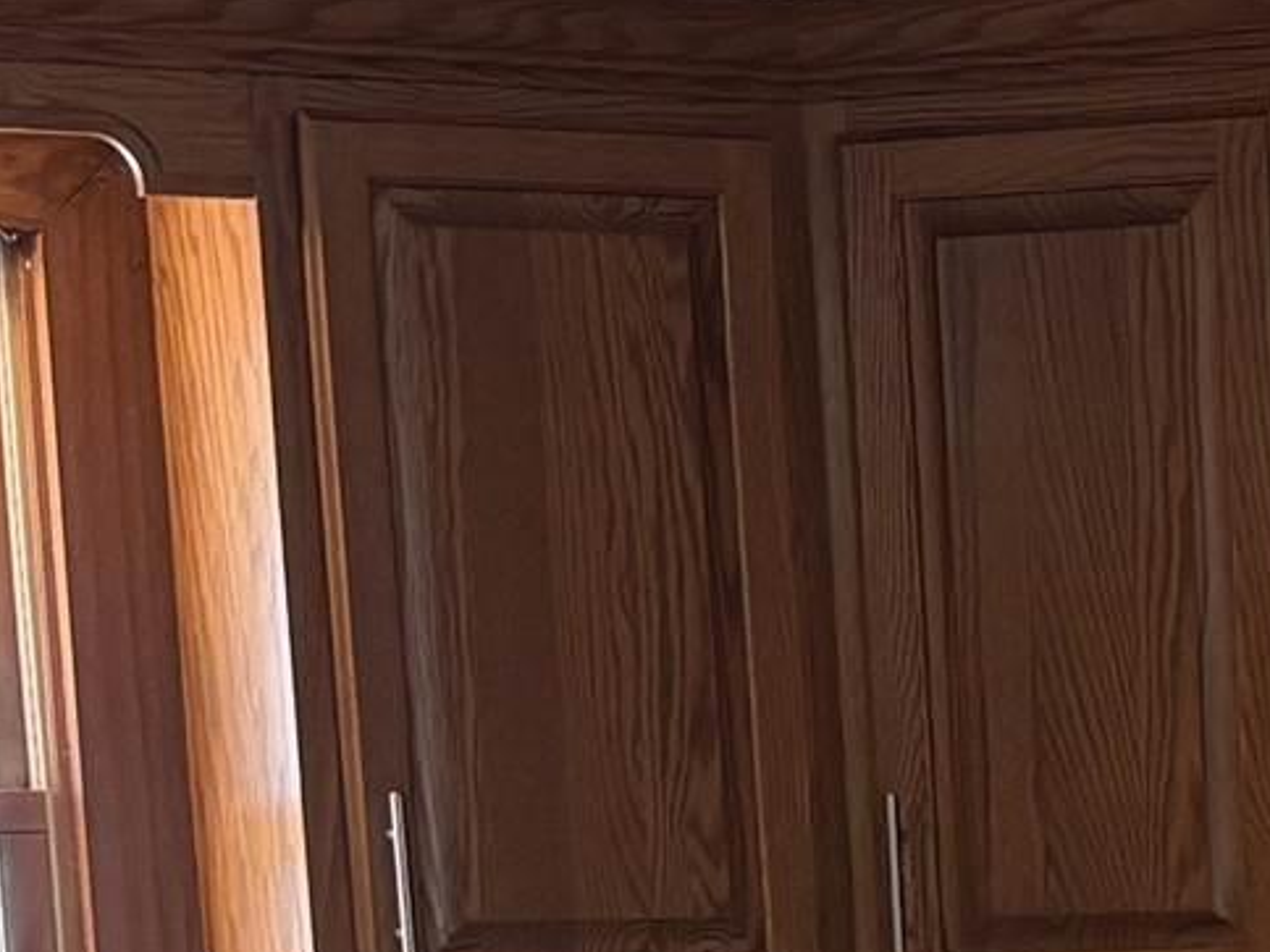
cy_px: 1956
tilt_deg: -9.7
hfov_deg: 11.7
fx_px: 6054
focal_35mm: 165
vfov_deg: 8.5
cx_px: 1632
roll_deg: +1.9
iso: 200
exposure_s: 1/120
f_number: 1.6
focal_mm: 5.96
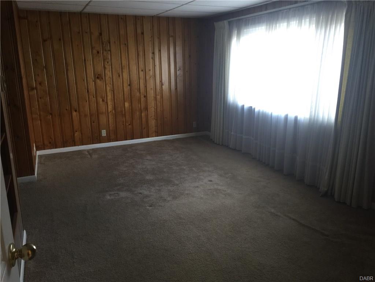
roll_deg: +1.4
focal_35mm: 29
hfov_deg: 61.7
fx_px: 314
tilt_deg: -11.9
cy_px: 141
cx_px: 188
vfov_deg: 48.2
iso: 40
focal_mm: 4.15
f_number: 2.2
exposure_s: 1/15
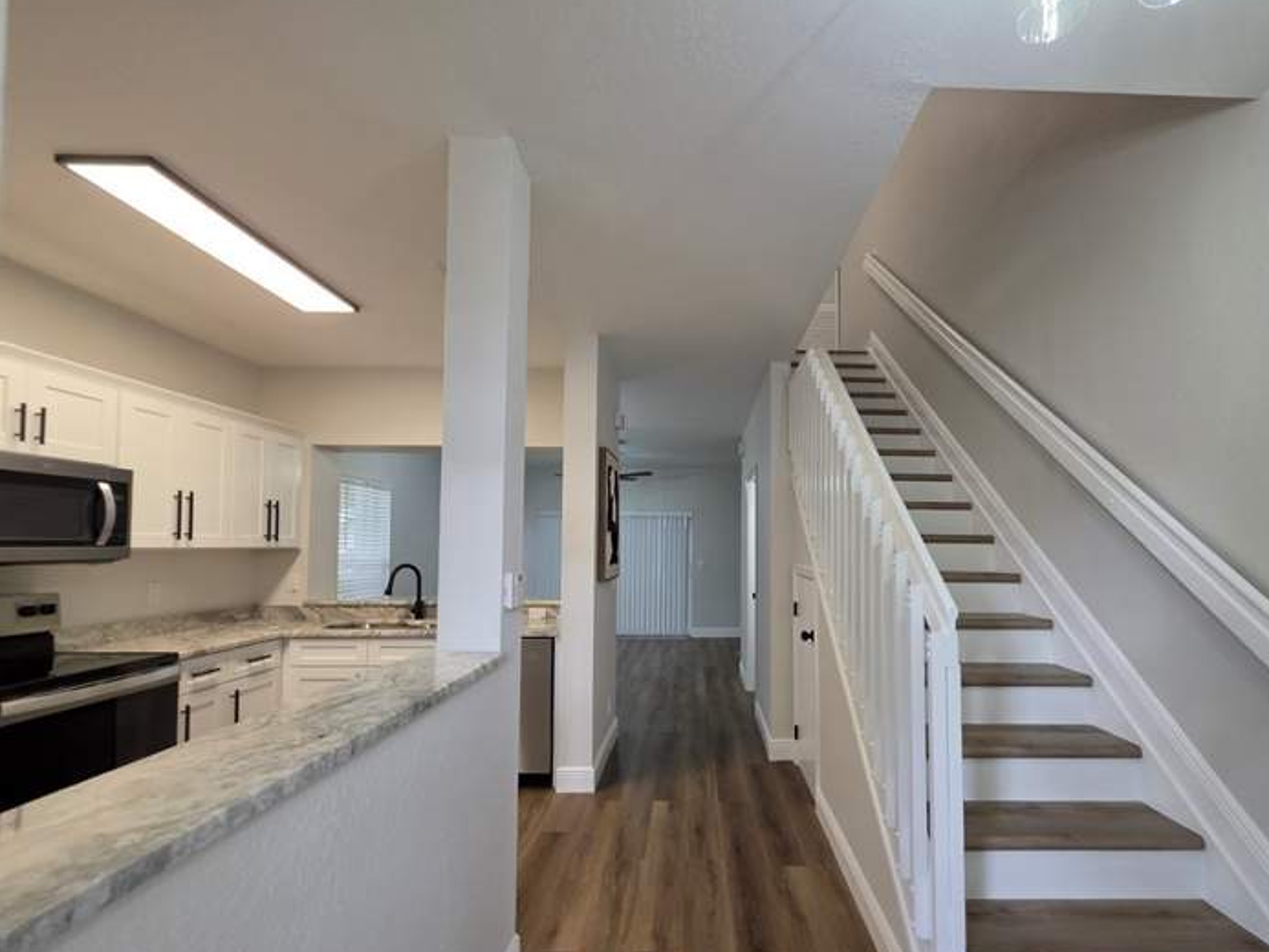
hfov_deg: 97.8
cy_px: 527
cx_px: 703
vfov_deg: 81.5
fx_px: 550
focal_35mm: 15
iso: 160
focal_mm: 2.2
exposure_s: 1/120
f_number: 1.9
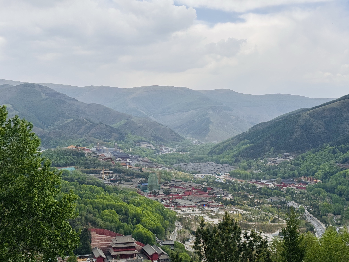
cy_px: 131
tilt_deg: +1.3
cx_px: 174
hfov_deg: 39.7
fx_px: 484
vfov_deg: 30.3
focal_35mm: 48
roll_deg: -0.8
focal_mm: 6.76
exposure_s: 1/2611
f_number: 1.78
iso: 64
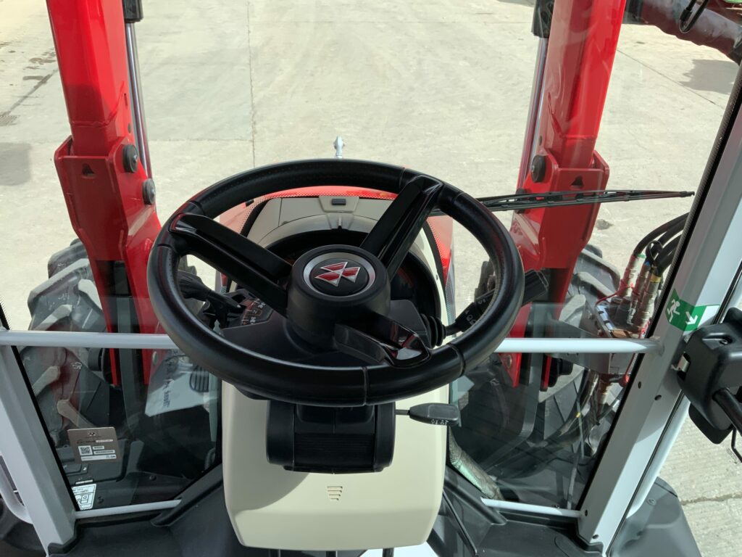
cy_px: 278
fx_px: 622
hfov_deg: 61.7
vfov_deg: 48.2
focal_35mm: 29
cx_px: 371
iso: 16
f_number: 1.8
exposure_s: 1/562
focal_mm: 3
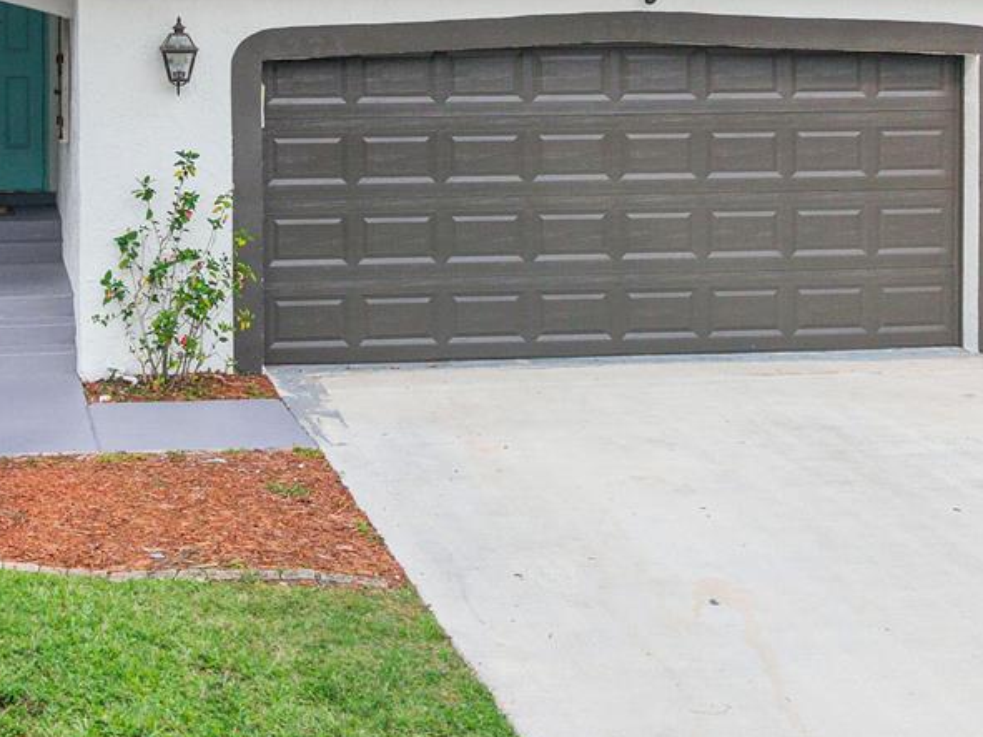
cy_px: 50
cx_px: 240
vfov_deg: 22.0
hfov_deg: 29.3
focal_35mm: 65
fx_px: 1845
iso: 200
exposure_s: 1/3000
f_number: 1.8
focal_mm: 8.67
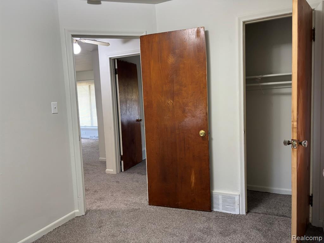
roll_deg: +2.3
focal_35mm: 26
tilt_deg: -5.3
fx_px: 243
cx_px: 162
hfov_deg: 67.3
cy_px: 122
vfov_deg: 53.1
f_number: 1.6
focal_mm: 5.96
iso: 200
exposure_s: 1/60
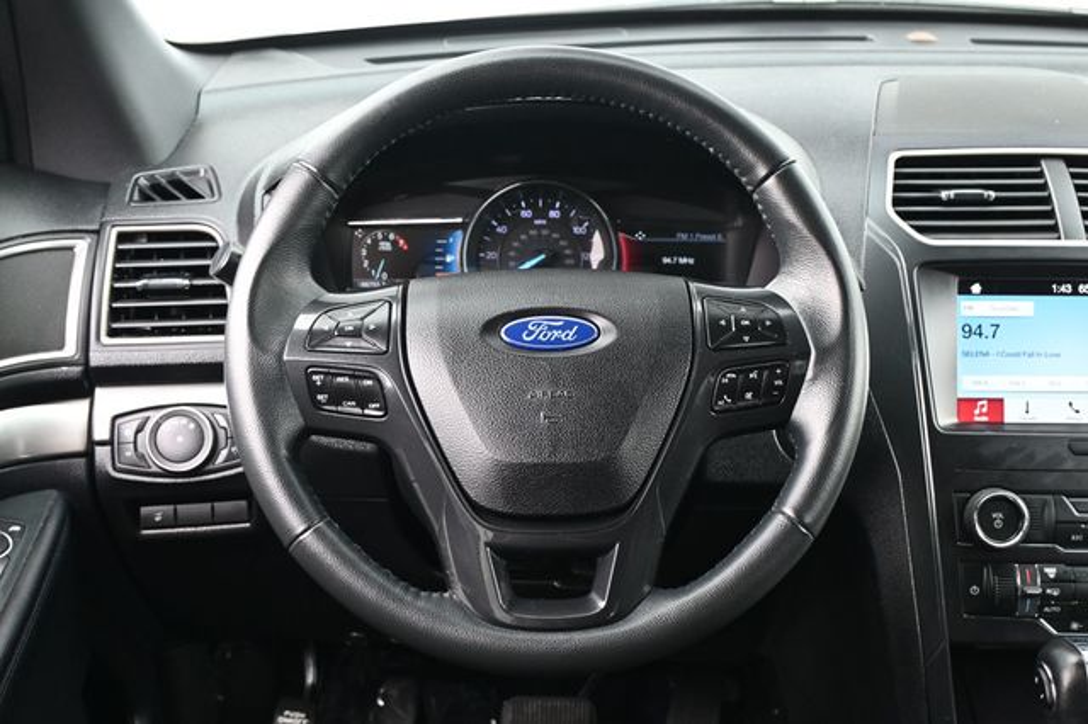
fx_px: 1269
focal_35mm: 42
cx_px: 544
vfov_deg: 31.9
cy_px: 362
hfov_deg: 46.4
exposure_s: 1/125
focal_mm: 28
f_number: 4.5
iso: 900
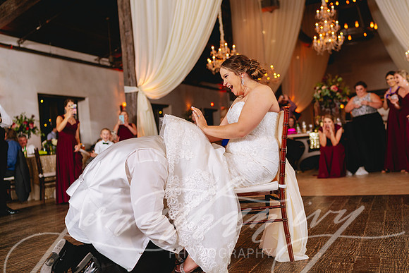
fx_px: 398
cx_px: 204
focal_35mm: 35
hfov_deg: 54.4
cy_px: 136
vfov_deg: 37.9
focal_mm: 35
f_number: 2
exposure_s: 1/200
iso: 640
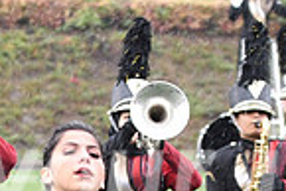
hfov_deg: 4.9
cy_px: 375
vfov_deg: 3.3
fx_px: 3348
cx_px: 164
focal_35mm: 421
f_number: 4
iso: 1000
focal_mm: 70
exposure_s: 1/400
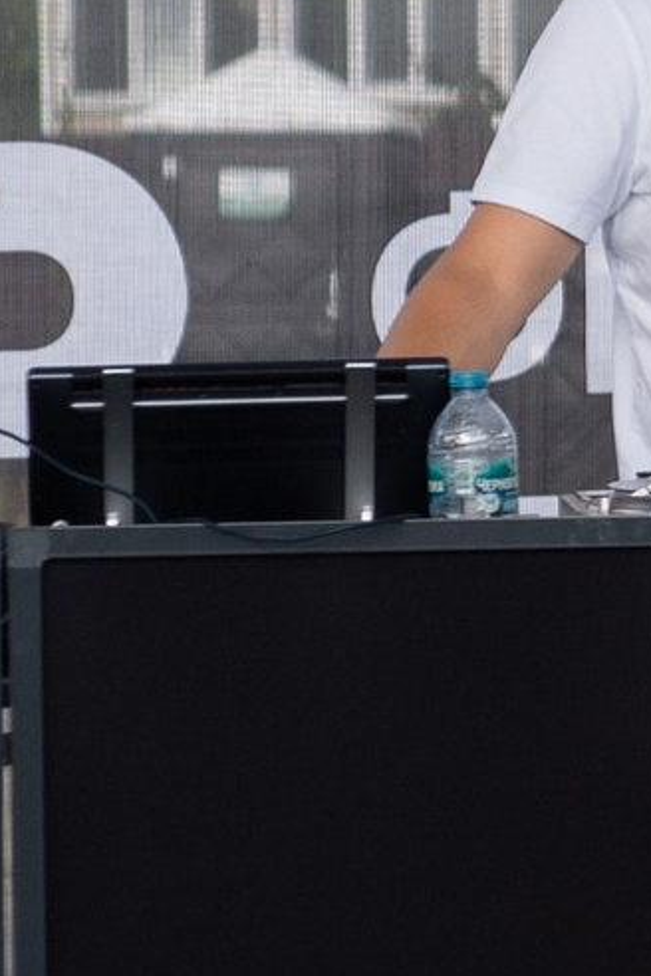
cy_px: 109
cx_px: 2060
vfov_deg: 7.5
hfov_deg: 4.8
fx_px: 7405
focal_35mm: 273
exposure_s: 1/800
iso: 100
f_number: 2.2
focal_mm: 35
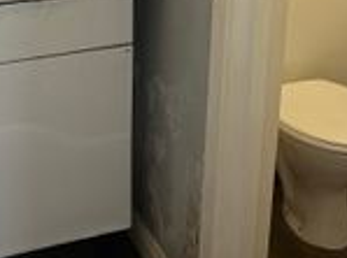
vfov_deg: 19.8
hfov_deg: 27.7
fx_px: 700
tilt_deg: -17.5
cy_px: -40
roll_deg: -2.6
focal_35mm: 70
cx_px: 130
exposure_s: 1/50
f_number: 1.6
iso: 125
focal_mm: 5.1
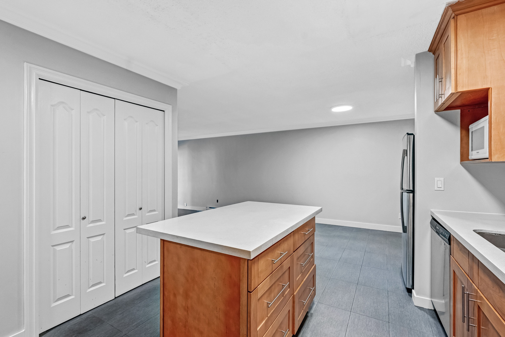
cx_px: 252
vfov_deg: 73.8
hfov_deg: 96.7
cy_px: 168
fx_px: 225
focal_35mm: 16
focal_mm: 16
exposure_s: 1/15
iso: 1000
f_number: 7.1
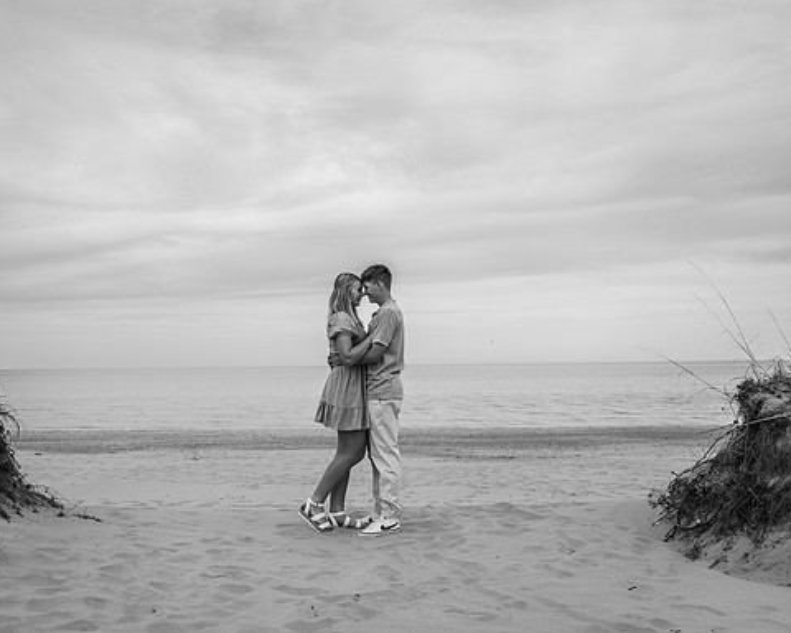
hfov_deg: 52.7
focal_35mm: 34
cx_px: 341
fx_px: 796
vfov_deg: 43.4
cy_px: 316
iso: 200
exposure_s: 1/1000
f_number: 3.2
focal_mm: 30
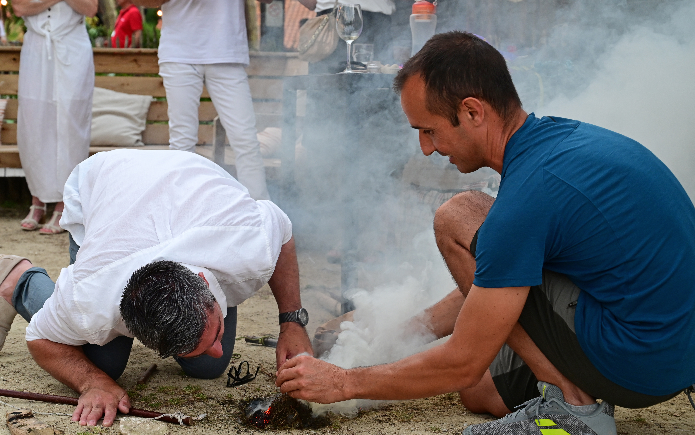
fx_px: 1193
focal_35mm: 63
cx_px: 348
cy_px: 223
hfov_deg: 32.5
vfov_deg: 20.6
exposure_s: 1/200
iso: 1600
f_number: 7.1
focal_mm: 61
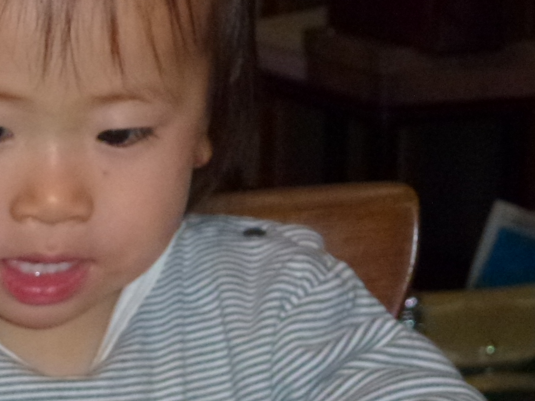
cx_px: 87
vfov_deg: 8.1
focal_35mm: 183
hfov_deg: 10.8
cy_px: 287
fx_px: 2829
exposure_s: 1/320
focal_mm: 12.7
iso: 400
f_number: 4.7
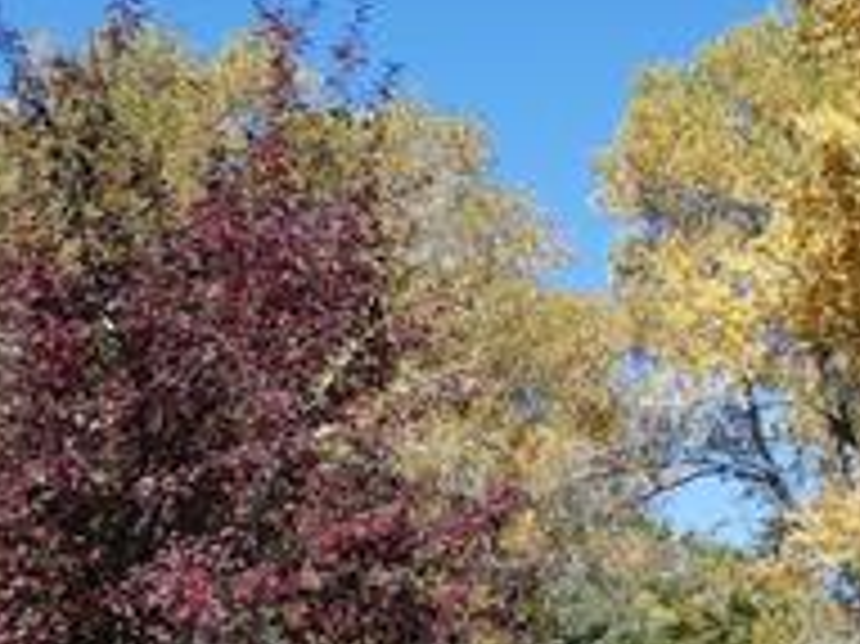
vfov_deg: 15.7
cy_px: 243
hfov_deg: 19.0
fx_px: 2334
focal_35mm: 94
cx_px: 1184
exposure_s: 1/500
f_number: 3.5
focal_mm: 5
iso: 80
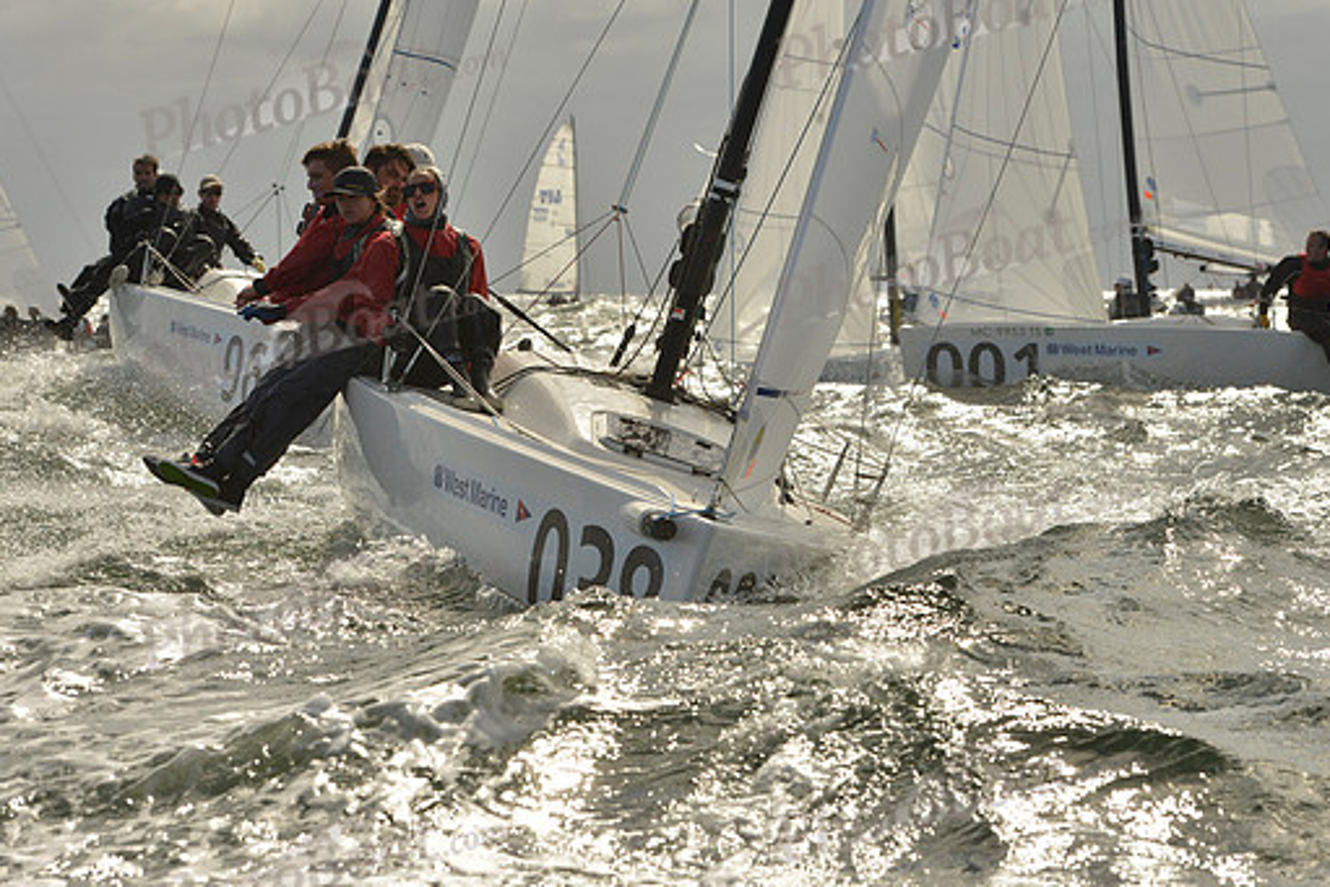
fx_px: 4693
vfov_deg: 10.8
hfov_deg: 16.1
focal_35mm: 127
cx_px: 643
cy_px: 433
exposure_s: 1/3200
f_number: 9
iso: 400
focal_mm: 112
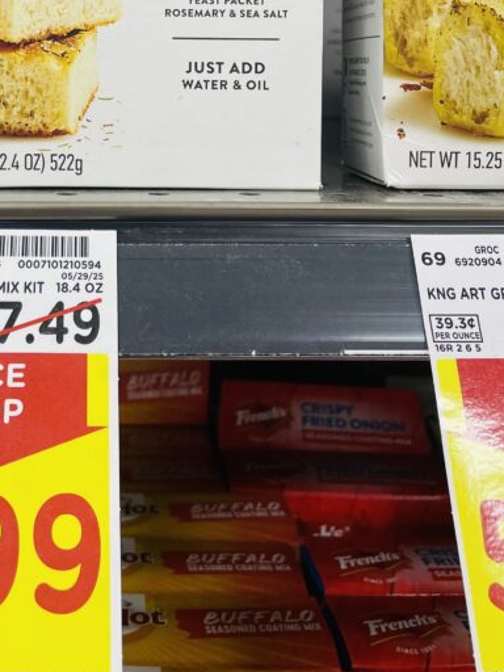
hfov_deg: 27.4
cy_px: 92
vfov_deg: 35.1
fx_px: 1009
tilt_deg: -2.7
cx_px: 96
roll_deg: -0.9
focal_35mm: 52
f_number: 1.6
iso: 80
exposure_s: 1/120
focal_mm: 4.2
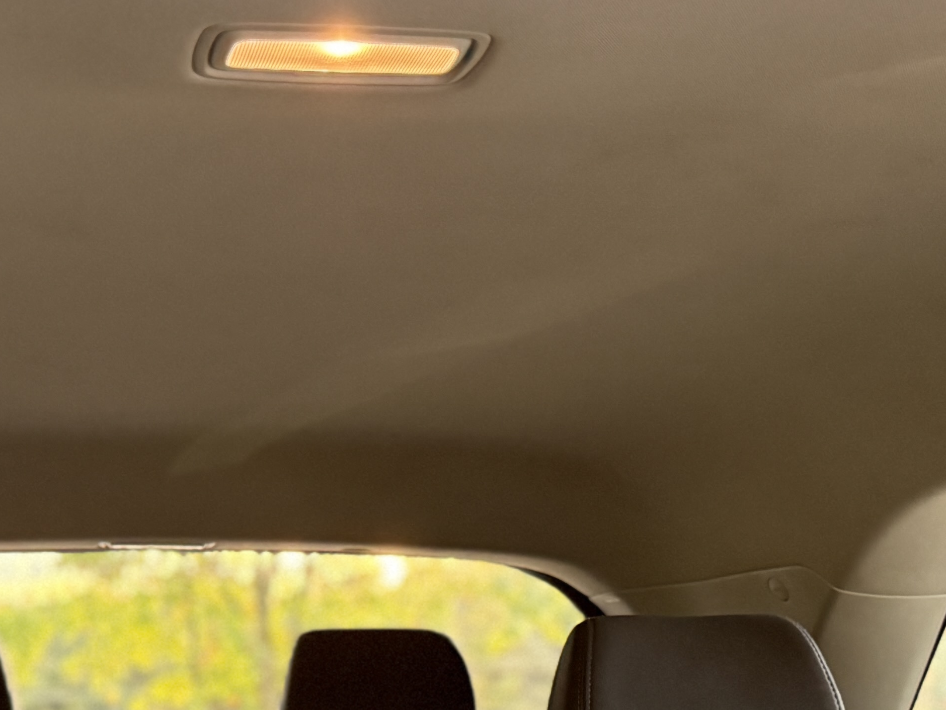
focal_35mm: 72
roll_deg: -0.6
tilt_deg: -3.4
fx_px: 1968
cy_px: 865
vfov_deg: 19.2
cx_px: 340
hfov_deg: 26.9
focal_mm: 6.76
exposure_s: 1/60
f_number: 1.78
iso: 800
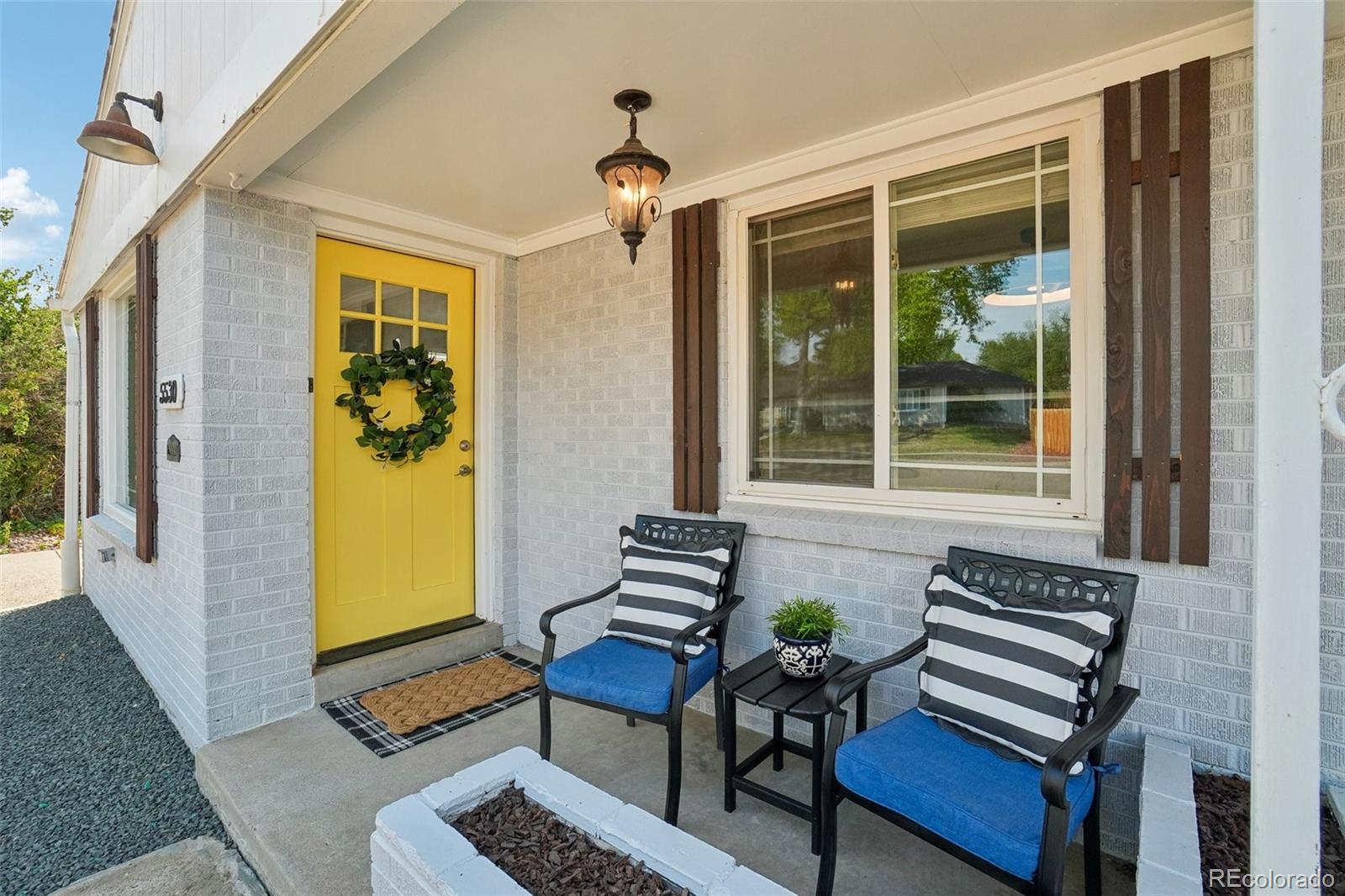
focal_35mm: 15
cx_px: 672
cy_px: 448
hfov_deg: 100.4
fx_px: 560
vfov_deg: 77.3
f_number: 8
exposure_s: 1/320
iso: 400
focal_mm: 10
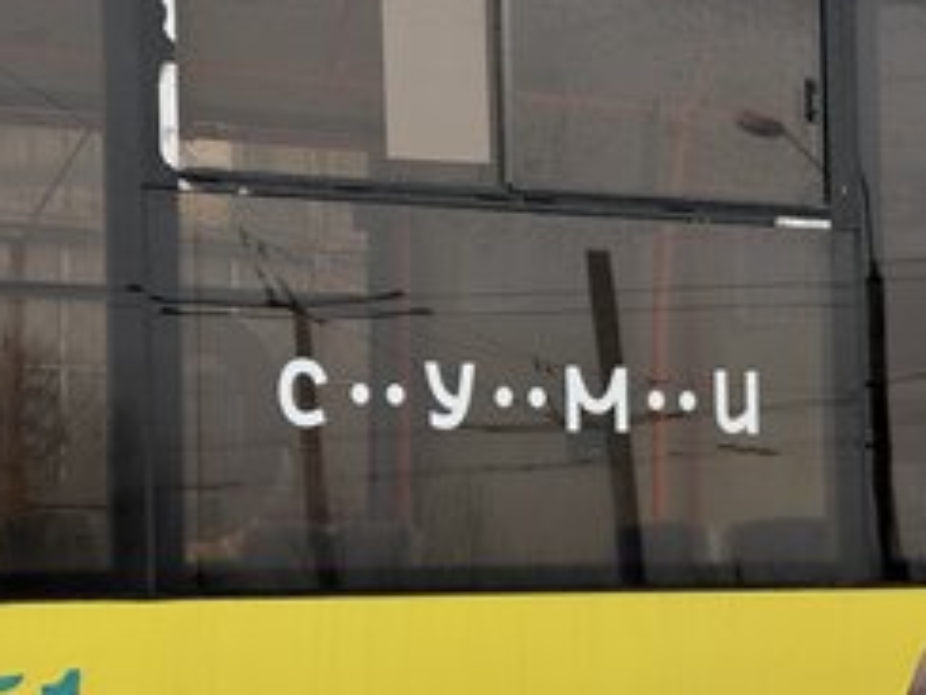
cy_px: 509
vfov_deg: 11.7
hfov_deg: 15.5
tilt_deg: -0.1
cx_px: 744
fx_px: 3371
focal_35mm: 126
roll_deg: -1.1
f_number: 2.8
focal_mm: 9
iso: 25
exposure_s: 1/99
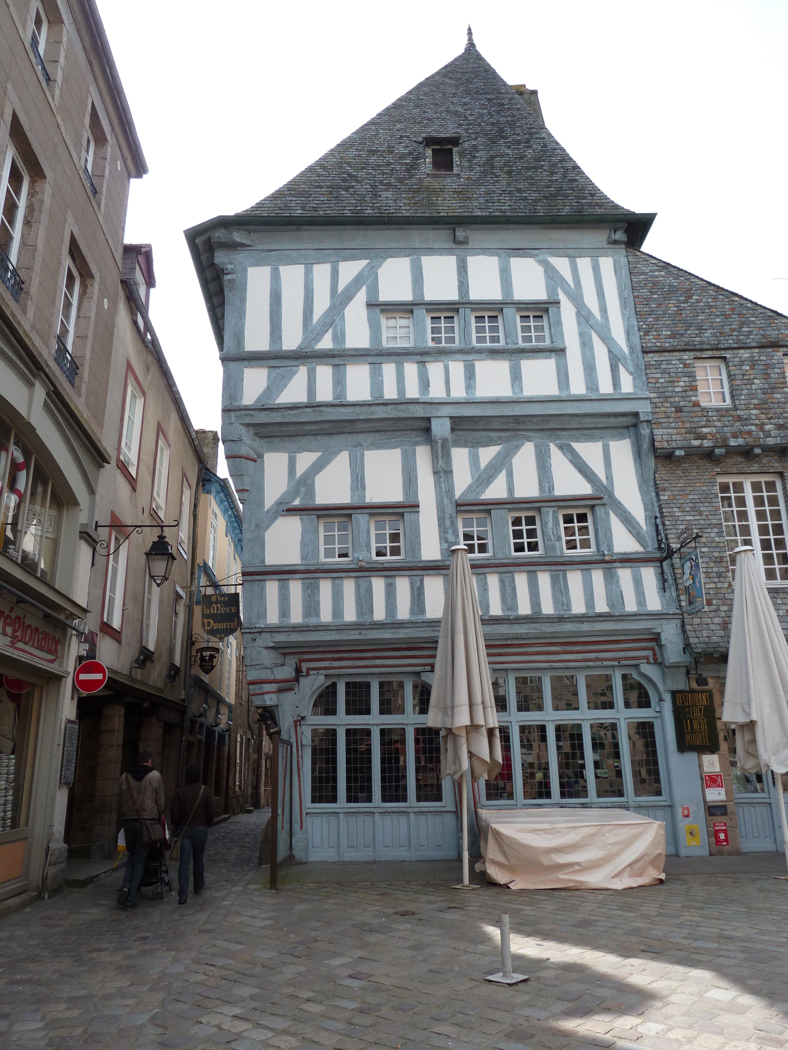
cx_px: 394
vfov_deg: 69.4
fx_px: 759
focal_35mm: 25
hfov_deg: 54.9
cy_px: 525
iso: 80
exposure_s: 1/200
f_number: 4
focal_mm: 4.1
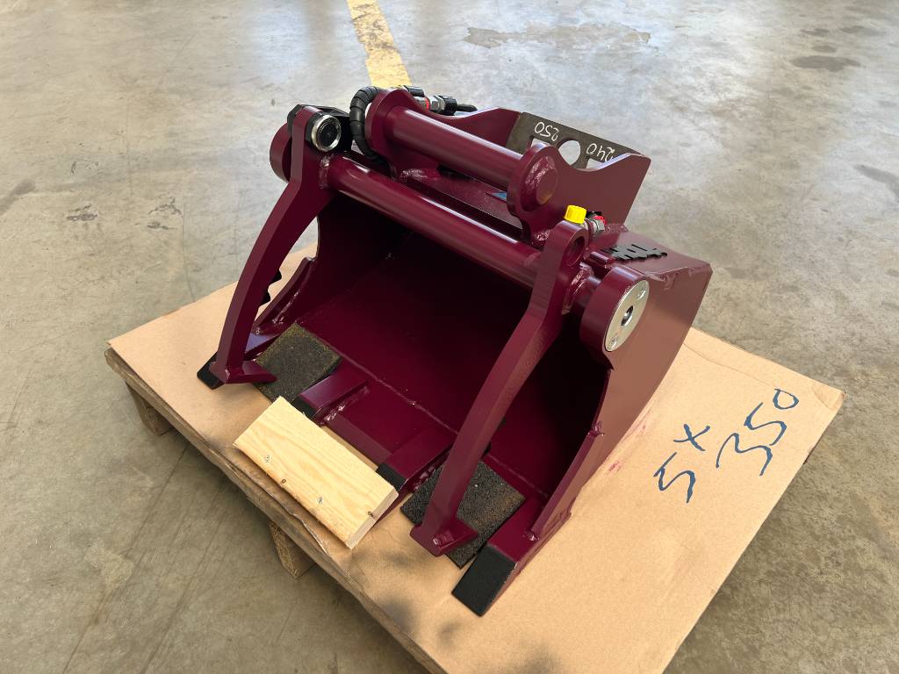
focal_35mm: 26
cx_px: 450
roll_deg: +0.0
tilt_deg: -41.7
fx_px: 675
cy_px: 337
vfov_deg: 53.1
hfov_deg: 67.3
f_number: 1.5
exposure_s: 1/357
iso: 50
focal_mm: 5.7
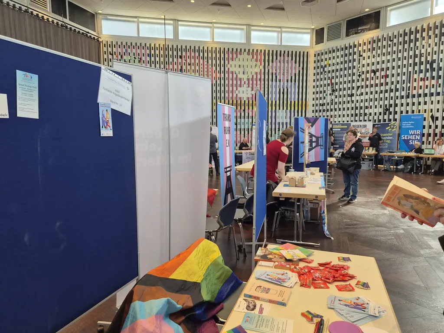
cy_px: 166
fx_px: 295
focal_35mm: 23
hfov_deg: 73.9
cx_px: 222
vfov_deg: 58.9
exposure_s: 1/100
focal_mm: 5.4
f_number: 1.8
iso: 100
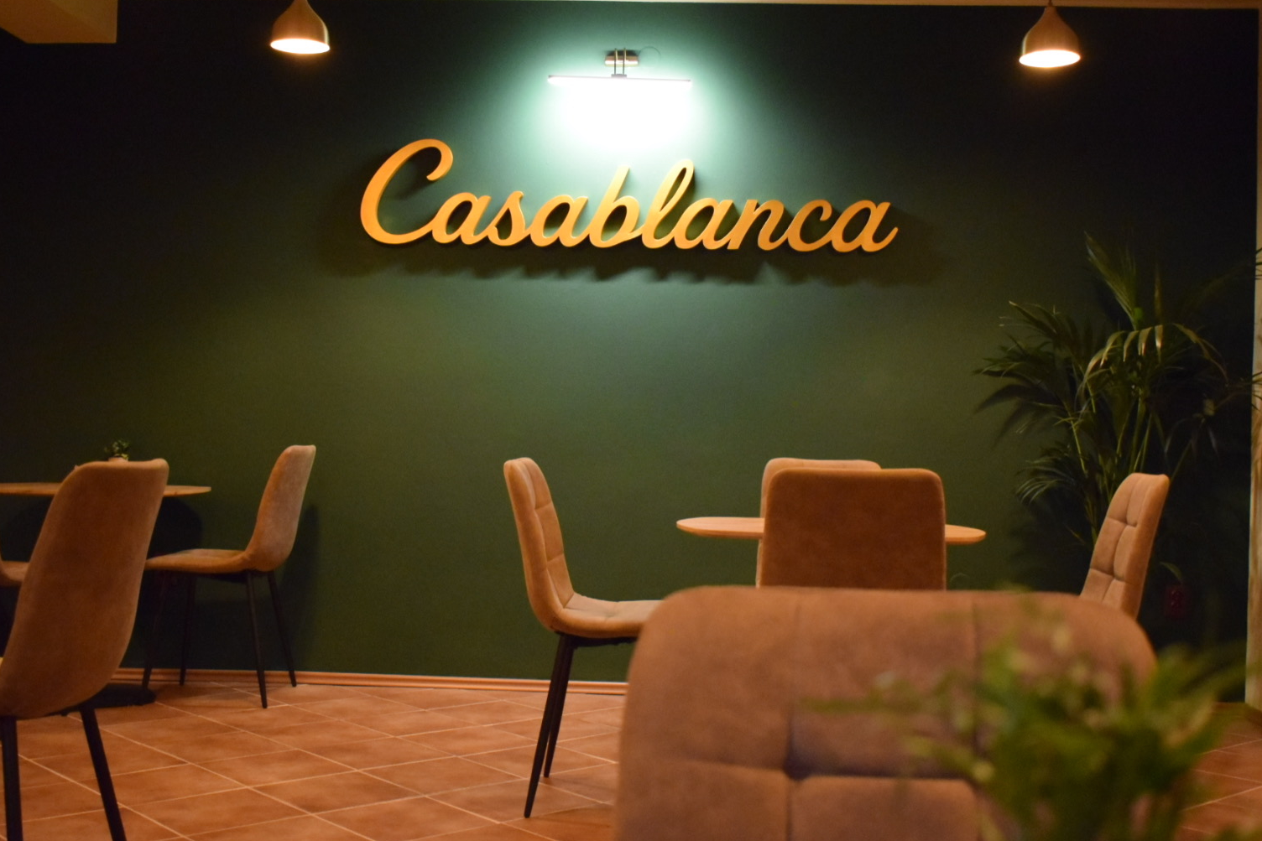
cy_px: 440
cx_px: 663
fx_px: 1472
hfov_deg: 46.4
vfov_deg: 31.9
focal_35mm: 42
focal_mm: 26
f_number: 4
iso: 6400
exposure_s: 1/40
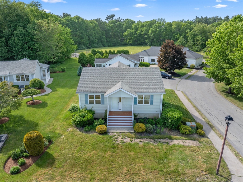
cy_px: 91
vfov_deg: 56.8
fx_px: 168
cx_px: 122
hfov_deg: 71.6
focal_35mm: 24
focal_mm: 12.29
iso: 100
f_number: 5
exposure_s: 1/200
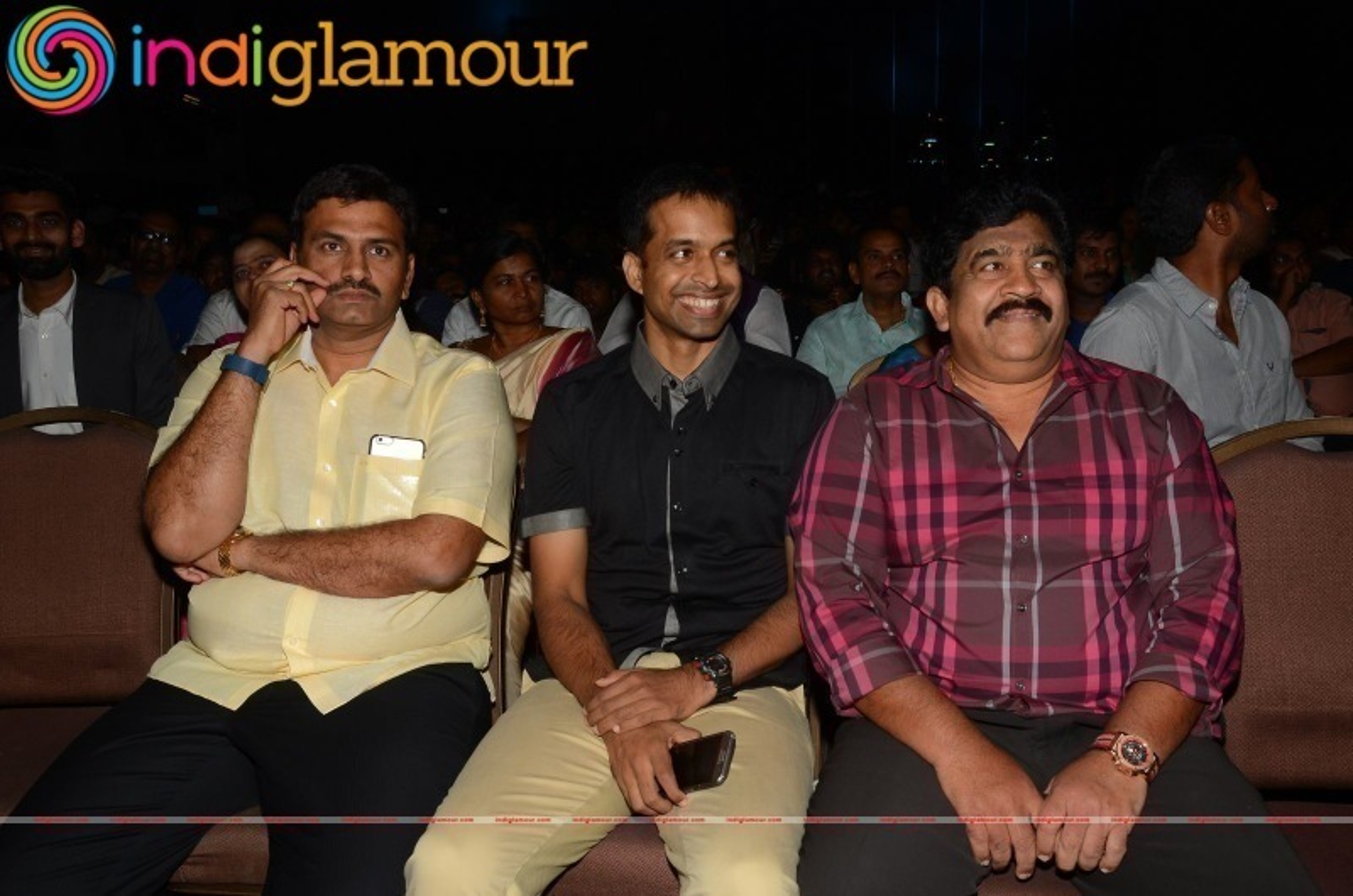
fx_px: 1238
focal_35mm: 33
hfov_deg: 57.3
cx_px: 676
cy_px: 448
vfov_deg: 39.8
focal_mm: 22
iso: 160
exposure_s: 1/160
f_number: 9
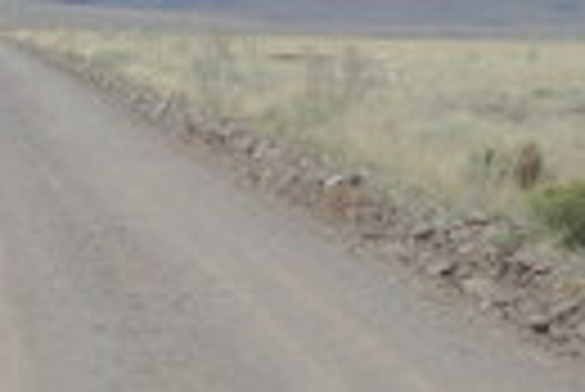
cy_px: 376
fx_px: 2343
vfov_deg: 9.5
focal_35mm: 144
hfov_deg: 13.9
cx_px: -81
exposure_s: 1/100
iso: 125
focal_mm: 6.4
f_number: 13
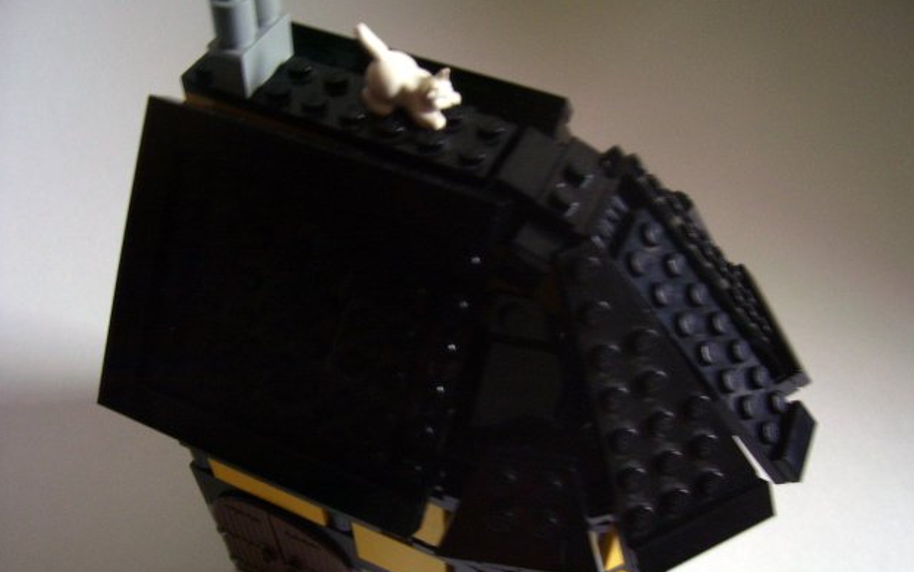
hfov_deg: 52.7
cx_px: 462
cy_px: 320
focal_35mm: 37
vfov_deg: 34.4
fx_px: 922
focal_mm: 5.6
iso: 160
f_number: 2.7
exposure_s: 1/8
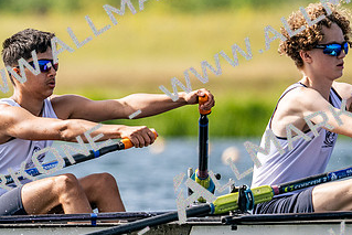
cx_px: 78
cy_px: 120
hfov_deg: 1.9
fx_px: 10672
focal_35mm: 1091
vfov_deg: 1.3
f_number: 4.5
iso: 280
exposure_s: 1/2500
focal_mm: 400
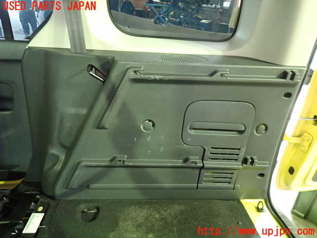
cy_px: 119
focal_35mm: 25
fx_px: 229
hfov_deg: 69.4
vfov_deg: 54.9
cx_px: 158
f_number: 2
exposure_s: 1/15
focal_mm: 4.5
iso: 800
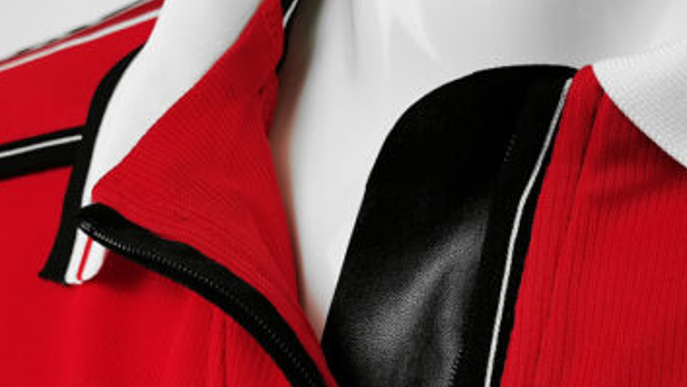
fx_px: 1349
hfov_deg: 28.5
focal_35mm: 74
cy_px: 336
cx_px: 418
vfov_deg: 16.2
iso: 125
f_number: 1.8
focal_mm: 5.58
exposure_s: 1/60
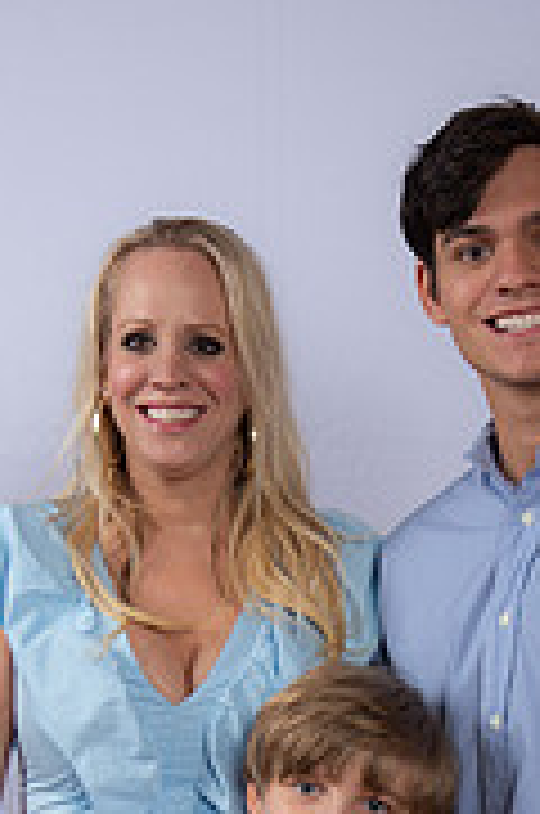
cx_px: 448
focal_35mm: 112
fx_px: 2530
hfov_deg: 12.1
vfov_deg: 17.8
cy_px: 818
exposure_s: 1/160
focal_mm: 45
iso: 250
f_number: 8
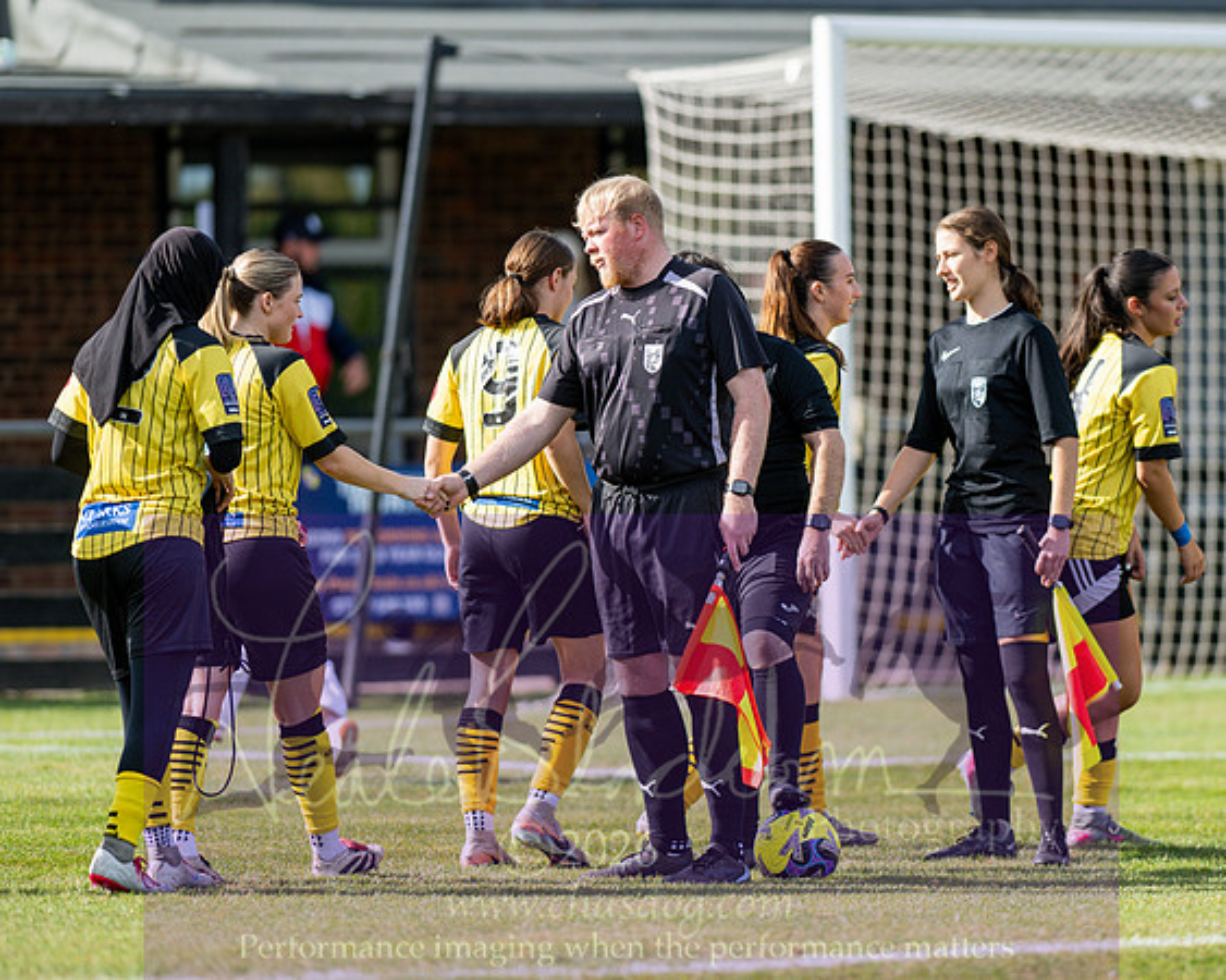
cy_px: 465
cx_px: 741
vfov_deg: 4.2
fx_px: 13339
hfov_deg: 5.3
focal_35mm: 368
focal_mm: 300
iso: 200
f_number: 2.8
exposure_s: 1/2000
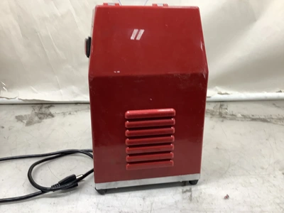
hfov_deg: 58.4
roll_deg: +1.9
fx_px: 254
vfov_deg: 45.4
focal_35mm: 31
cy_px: 106
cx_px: 142
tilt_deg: -23.9
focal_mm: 3.3
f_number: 2.4
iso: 64
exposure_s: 1/60
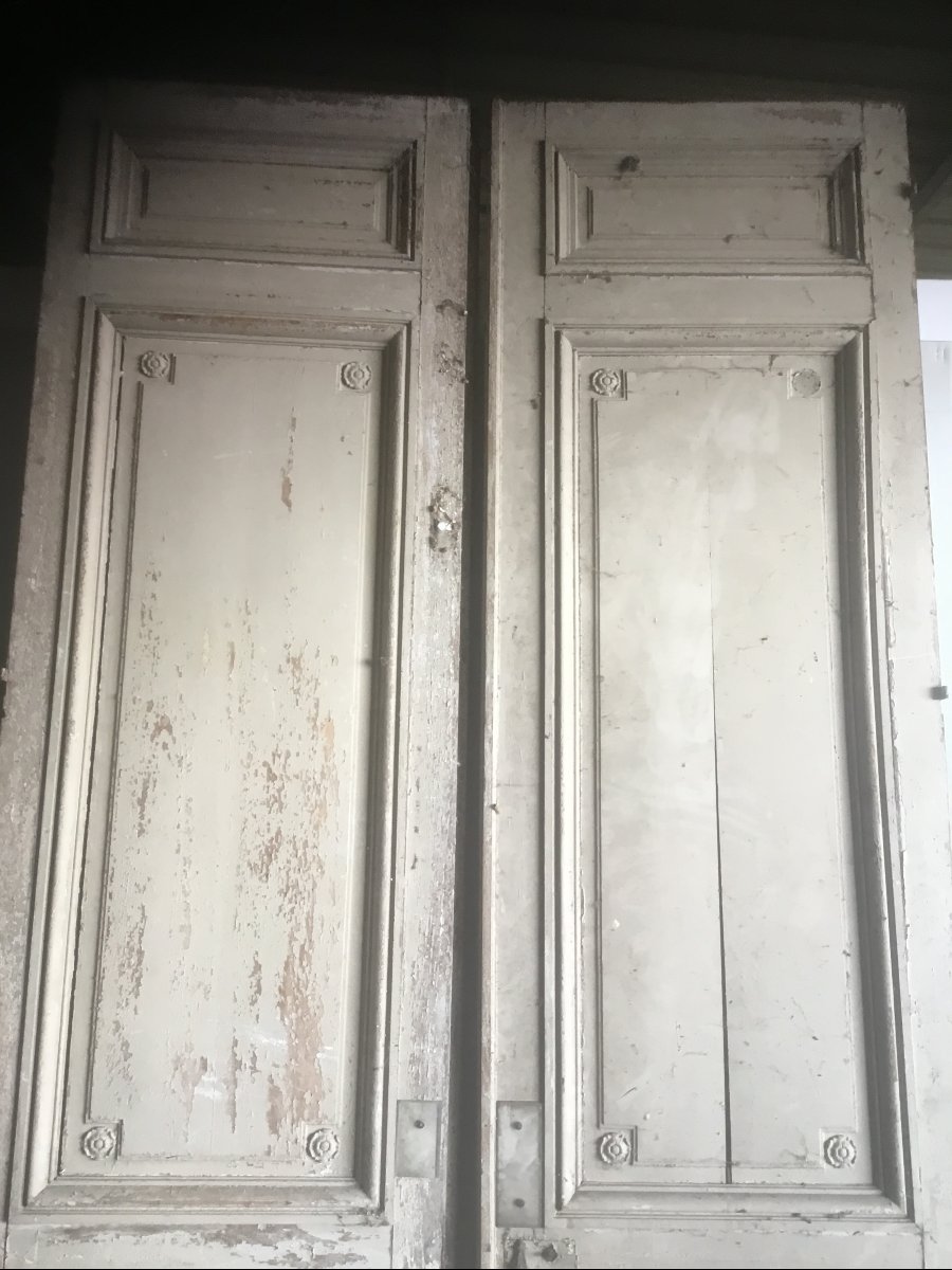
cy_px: 635
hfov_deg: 45.4
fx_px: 1137
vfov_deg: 58.4
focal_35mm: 31
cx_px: 476
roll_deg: -0.7
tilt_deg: +5.1
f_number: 2.4
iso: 32
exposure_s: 1/33
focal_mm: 3.3
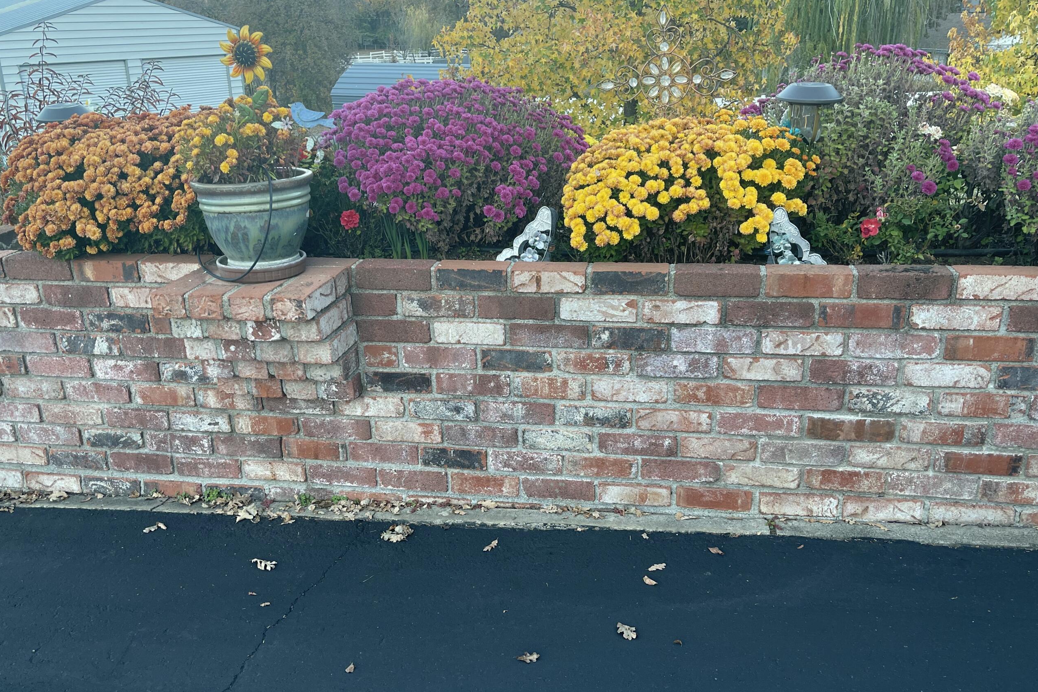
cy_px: 362
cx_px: 495
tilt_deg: -20.9
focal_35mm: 32
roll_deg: +1.5
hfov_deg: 58.7
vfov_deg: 41.1
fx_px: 923
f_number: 1.6
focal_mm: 5.1
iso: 64
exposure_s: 1/121
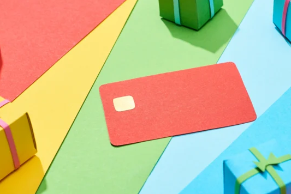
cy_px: 115
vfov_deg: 14.3
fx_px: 776
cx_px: 195
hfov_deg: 21.1
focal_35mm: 96
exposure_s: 1/160
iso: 125
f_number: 9
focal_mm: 50
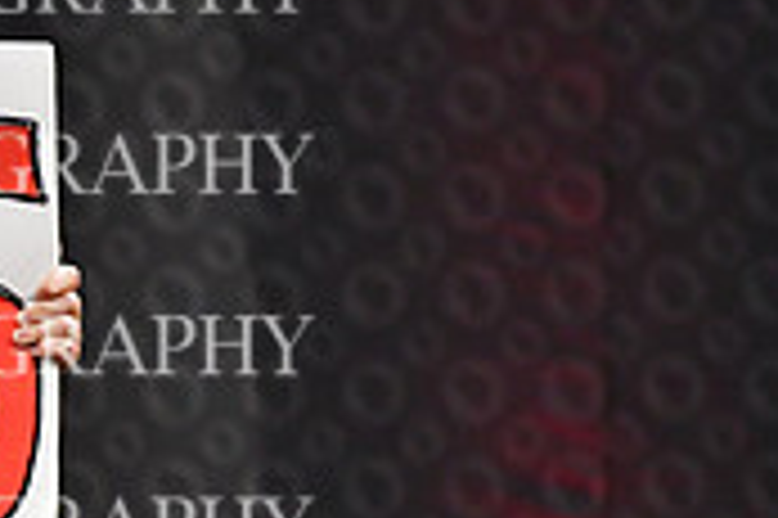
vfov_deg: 1.4
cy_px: 800
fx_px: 21741
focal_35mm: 1007
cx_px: -337
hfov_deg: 2.0
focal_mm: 200
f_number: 3.5
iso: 5000
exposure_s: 1/500
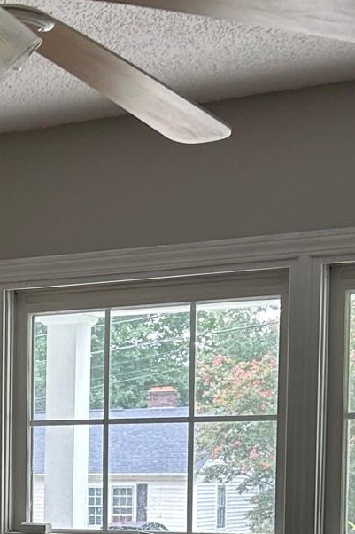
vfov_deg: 21.3
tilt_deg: -3.5
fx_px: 1362
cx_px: -73
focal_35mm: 92
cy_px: 550
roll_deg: +0.2
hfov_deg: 14.4
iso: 100
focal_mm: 5.7
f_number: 1.5
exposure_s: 1/120
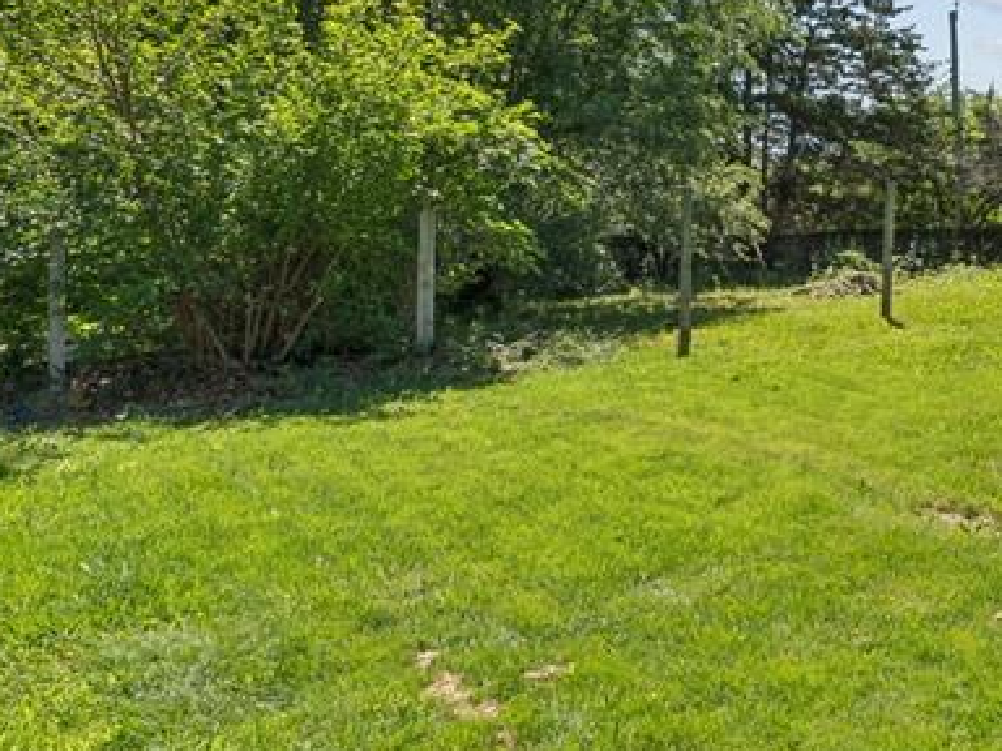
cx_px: 1226
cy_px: 235
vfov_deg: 34.3
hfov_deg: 35.0
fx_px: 1202
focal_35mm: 42
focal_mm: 16.2
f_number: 22
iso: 100
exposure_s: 1/20
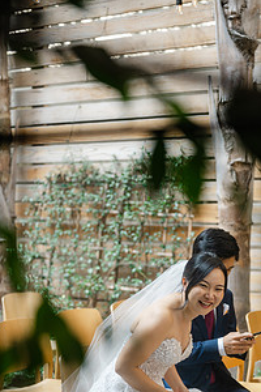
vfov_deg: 26.7
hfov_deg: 18.2
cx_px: 150
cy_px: 280
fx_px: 816
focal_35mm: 75
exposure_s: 1/200
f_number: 1.8
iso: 125
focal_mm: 50
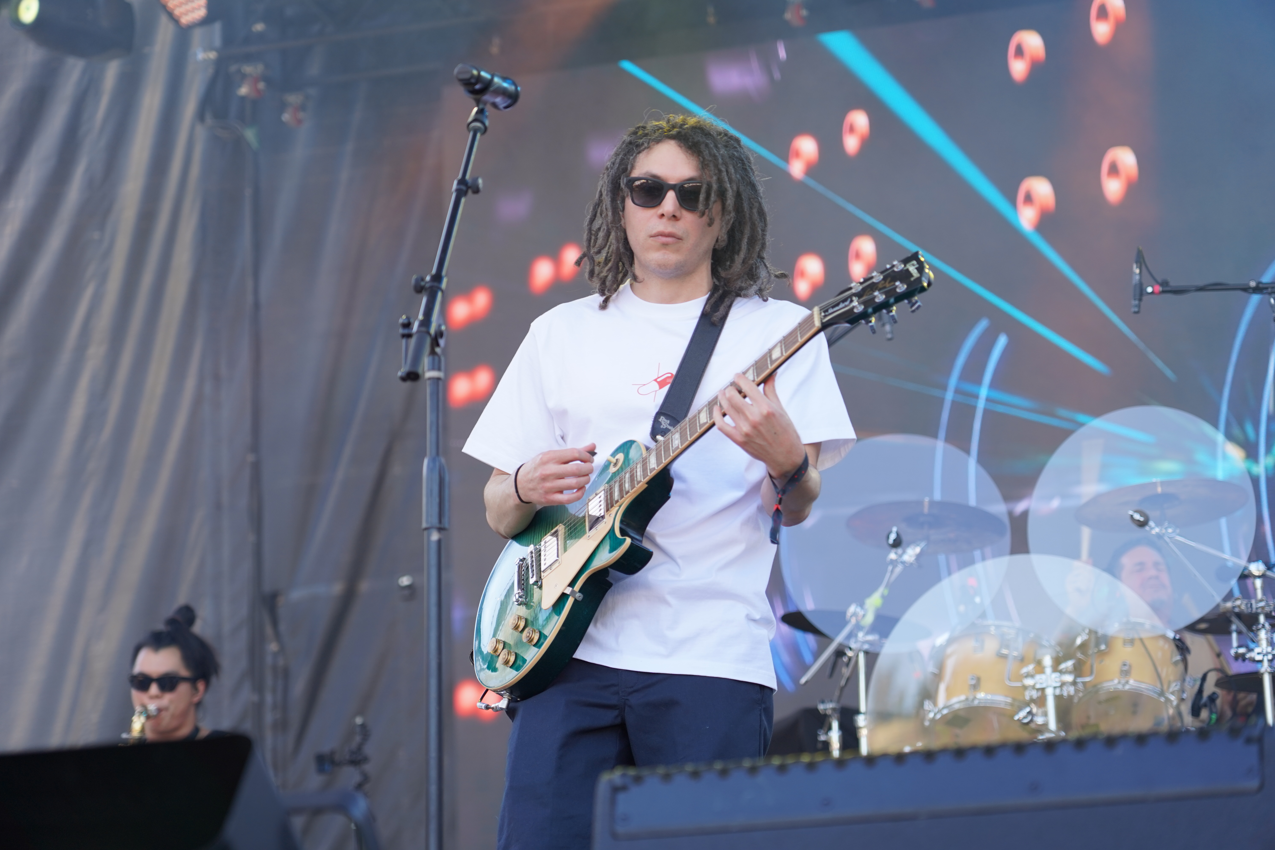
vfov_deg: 14.3
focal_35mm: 96
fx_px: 3400
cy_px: 425
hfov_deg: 21.2
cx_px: 638
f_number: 4
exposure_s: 1/160
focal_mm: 96
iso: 200
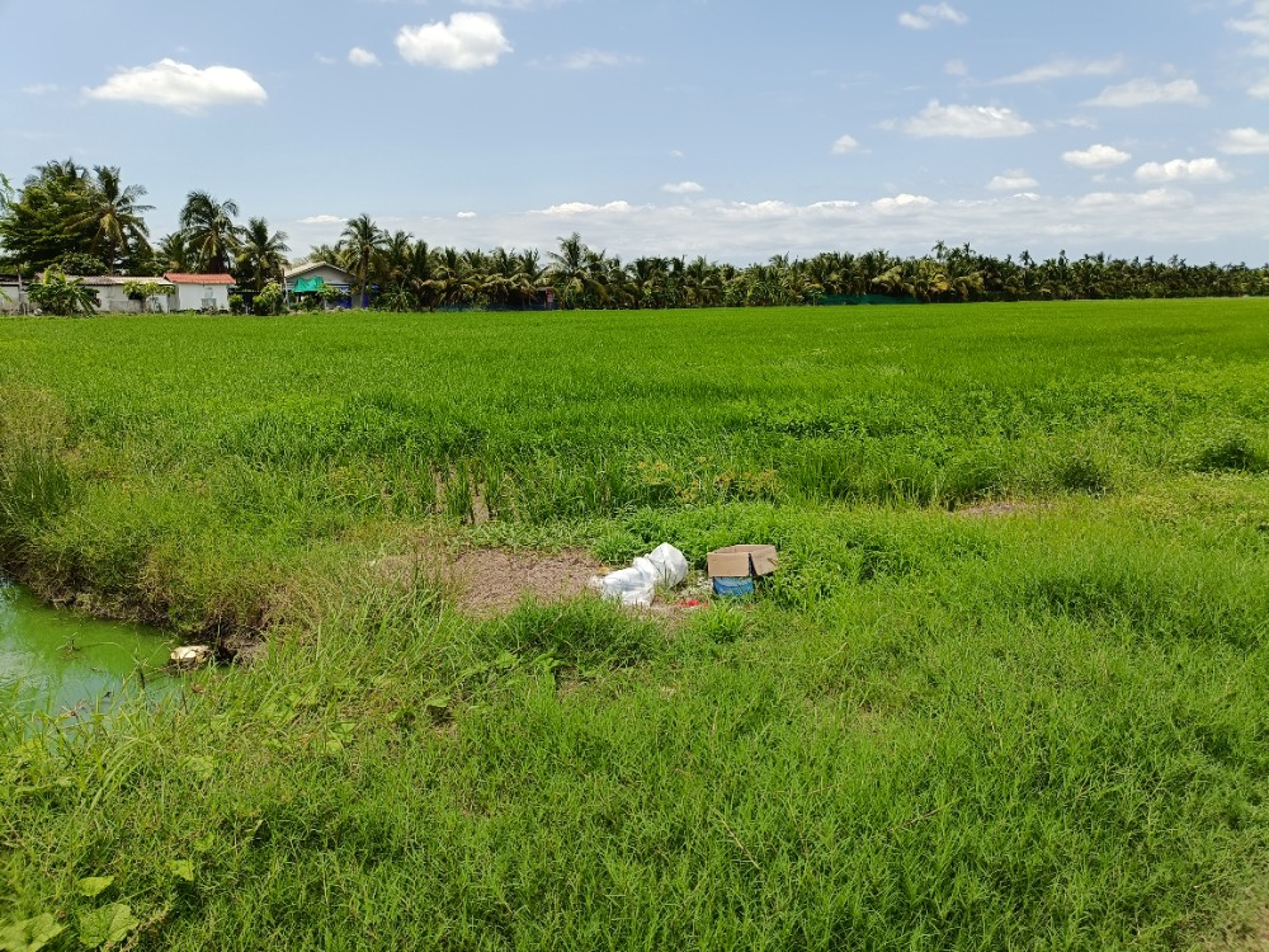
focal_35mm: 25
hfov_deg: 69.4
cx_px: 634
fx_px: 916
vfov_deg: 54.9
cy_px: 476
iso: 105
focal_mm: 4.7
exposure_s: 1/844
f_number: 1.7
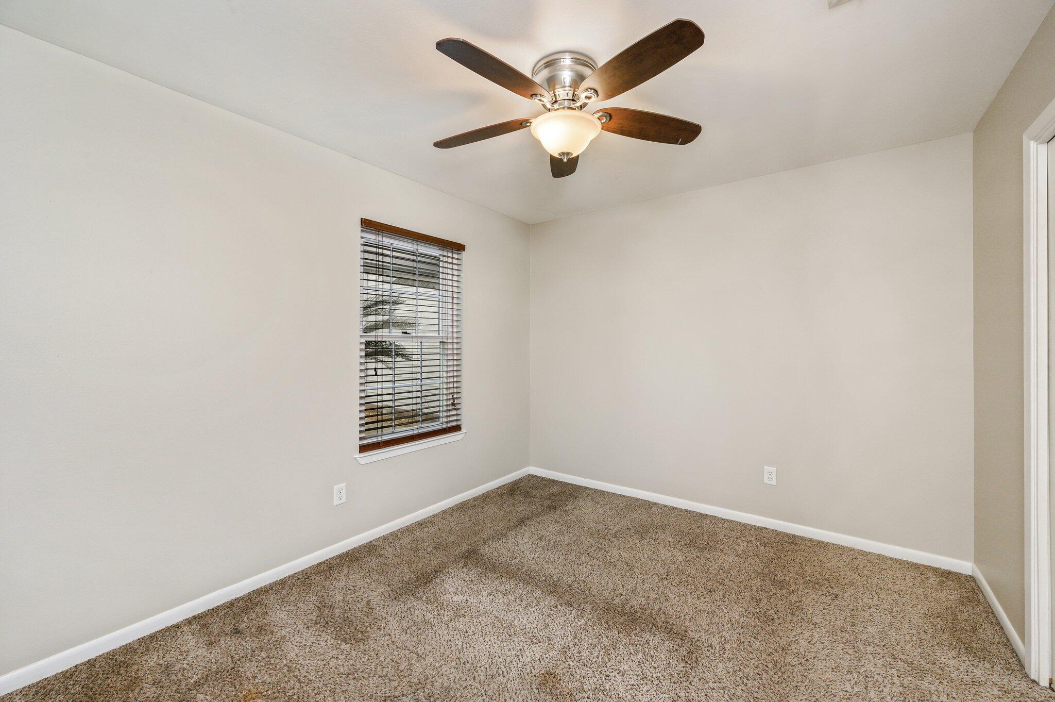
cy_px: 351
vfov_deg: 81.1
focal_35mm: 14
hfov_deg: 104.3
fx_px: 410
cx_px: 528
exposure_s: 1/30
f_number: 9
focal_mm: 14
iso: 320
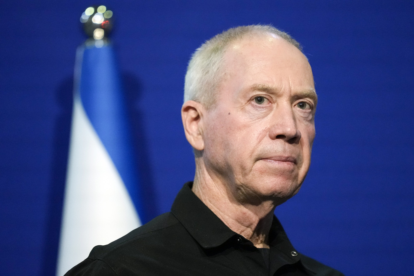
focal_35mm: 300
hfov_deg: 6.9
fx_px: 3450
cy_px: 138
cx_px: 207
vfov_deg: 4.6
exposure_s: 1/200
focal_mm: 200
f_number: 2.8
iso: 5000
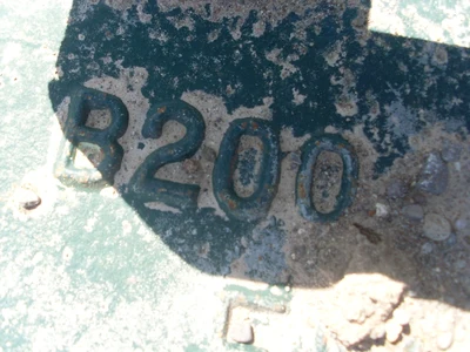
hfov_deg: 49.0
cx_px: 235
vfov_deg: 37.7
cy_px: 176
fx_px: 516
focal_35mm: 38
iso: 80
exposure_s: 1/60
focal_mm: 6.3
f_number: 7.7
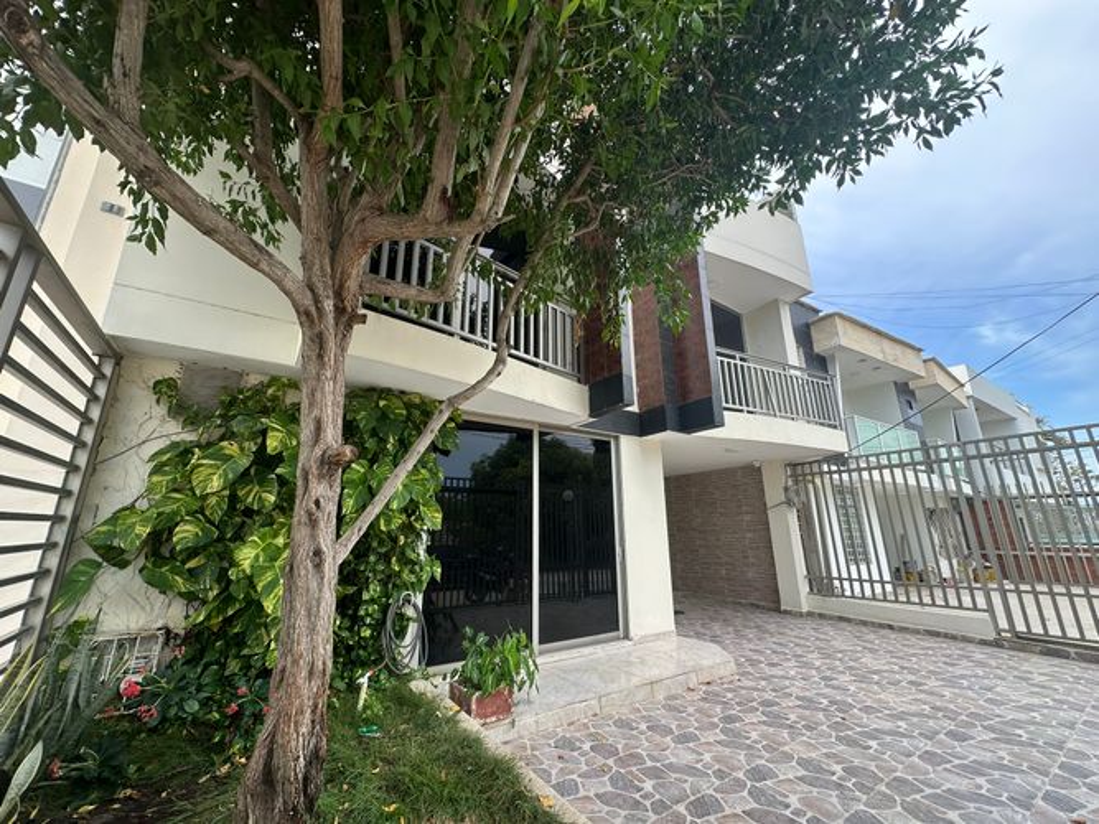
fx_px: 444
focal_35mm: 14
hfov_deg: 102.1
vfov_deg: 85.7
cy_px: 412
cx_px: 550
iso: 40
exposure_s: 1/173
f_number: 2.2
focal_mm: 2.22
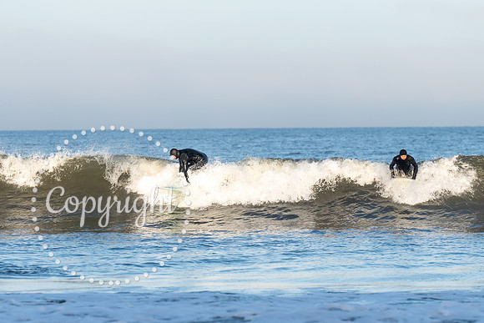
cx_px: 234
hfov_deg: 6.9
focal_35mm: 297
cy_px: 170
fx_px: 3995
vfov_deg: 4.6
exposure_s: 1/1000
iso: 160
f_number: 4
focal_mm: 182
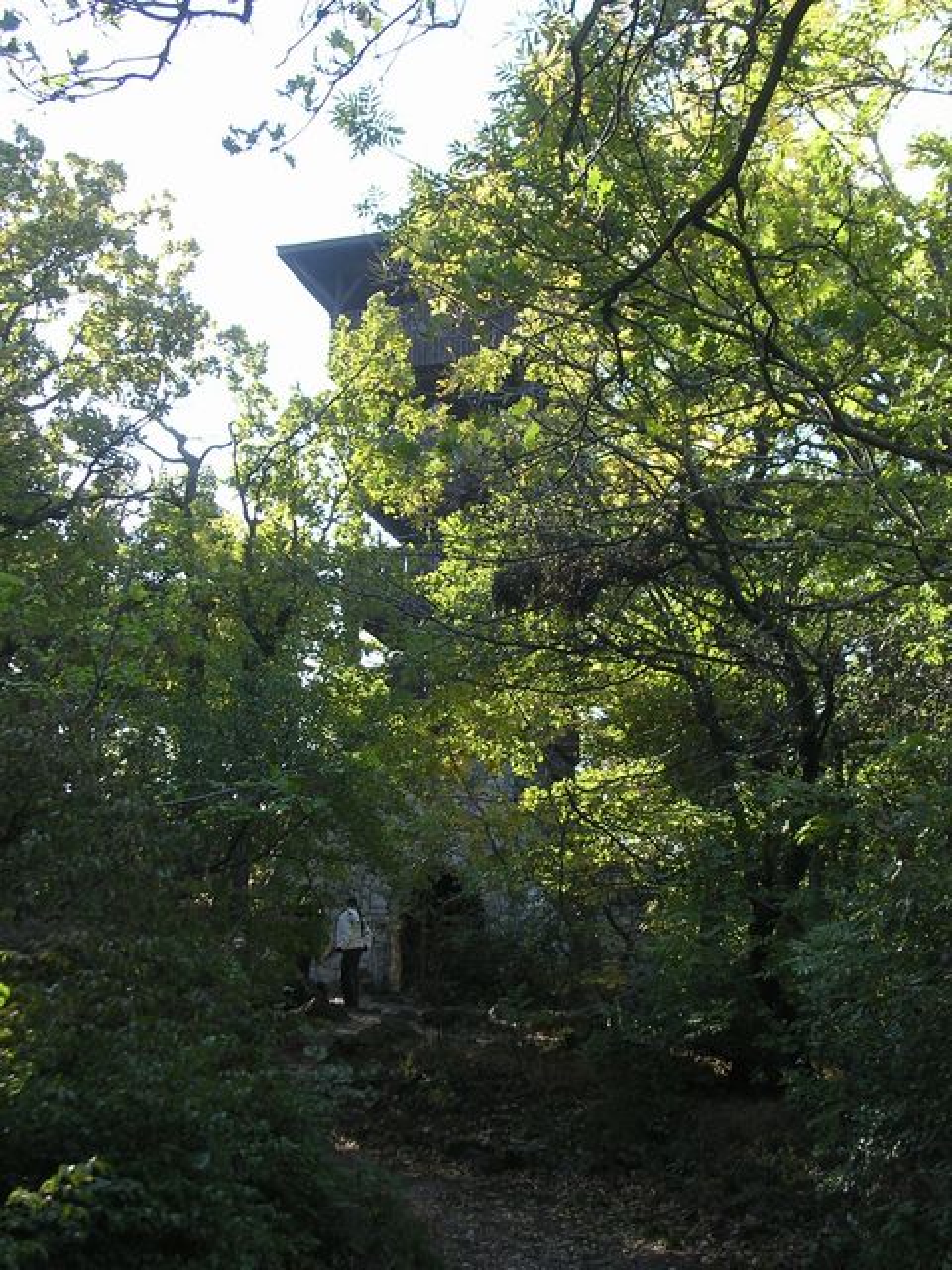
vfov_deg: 41.2
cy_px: 635
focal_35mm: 46
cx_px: 476
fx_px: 1687
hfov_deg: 31.5
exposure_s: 1/166
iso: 100
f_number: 3
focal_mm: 7.1
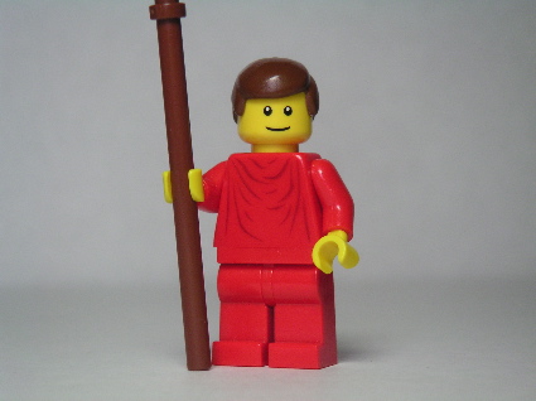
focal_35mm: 111
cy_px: 200
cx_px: 268
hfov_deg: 17.7
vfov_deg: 13.3
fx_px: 1717
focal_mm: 17.1
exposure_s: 1/111
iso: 100
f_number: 3.6
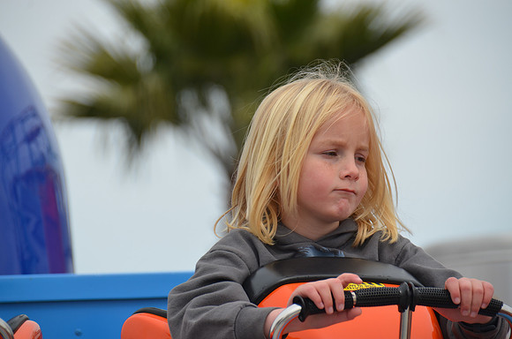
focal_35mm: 345
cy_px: 170
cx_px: 256
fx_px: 4896
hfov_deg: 6.0
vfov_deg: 4.0
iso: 200
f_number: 6.3
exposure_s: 1/640
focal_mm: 230
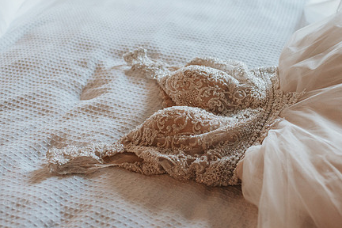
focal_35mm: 54
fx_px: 513
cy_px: 104
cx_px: 210
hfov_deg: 36.7
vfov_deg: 25.1
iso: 2200
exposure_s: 1/640
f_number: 2.5
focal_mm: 35
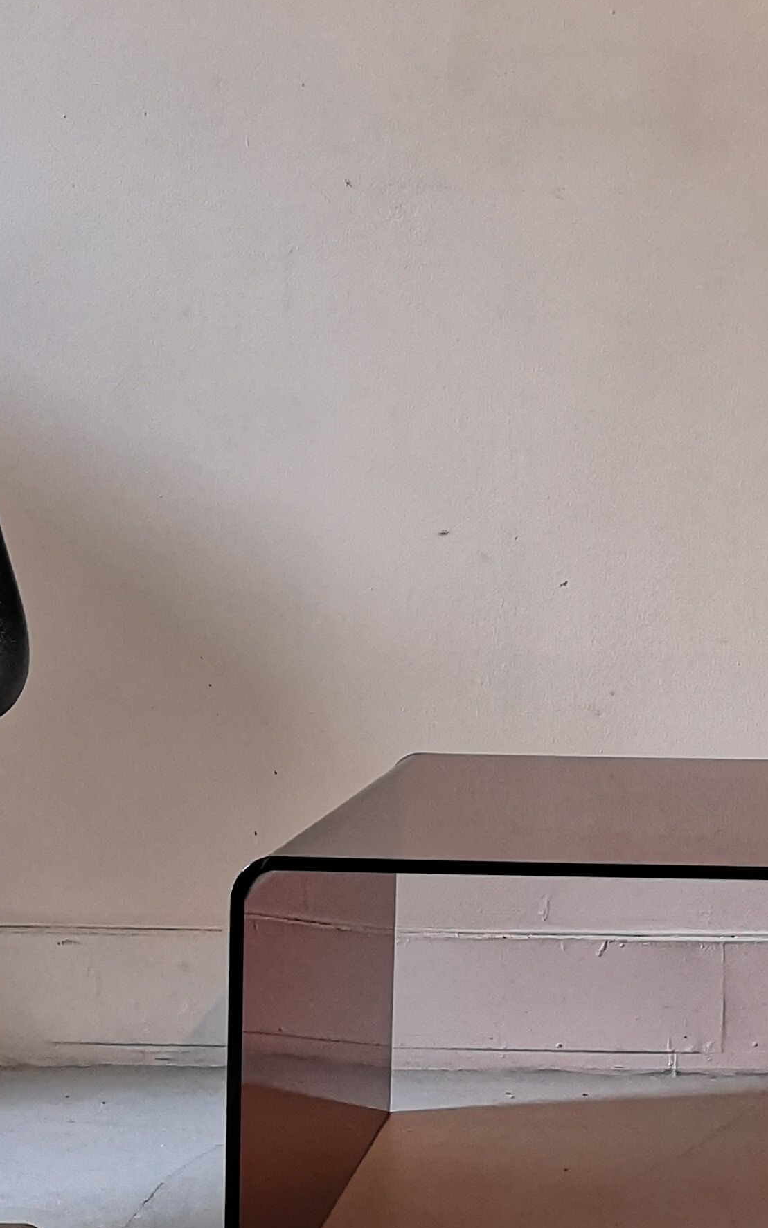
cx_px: 604
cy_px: 855
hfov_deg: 20.1
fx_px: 2143
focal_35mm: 64
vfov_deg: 31.6
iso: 400
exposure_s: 3
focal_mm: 3.95
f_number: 1.8
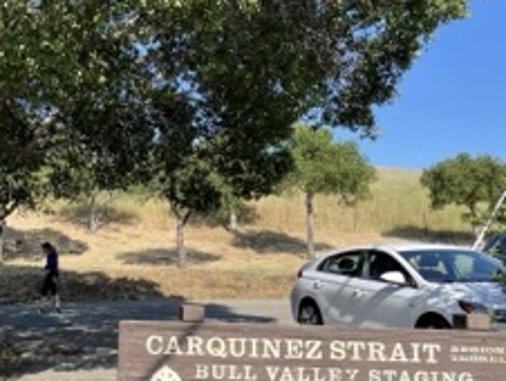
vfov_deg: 31.5
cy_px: 233
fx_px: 673
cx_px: 96
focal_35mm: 46
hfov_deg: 39.5
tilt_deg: +4.5
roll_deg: -0.3
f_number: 1.6
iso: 32
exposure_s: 1/1825
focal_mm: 4.2
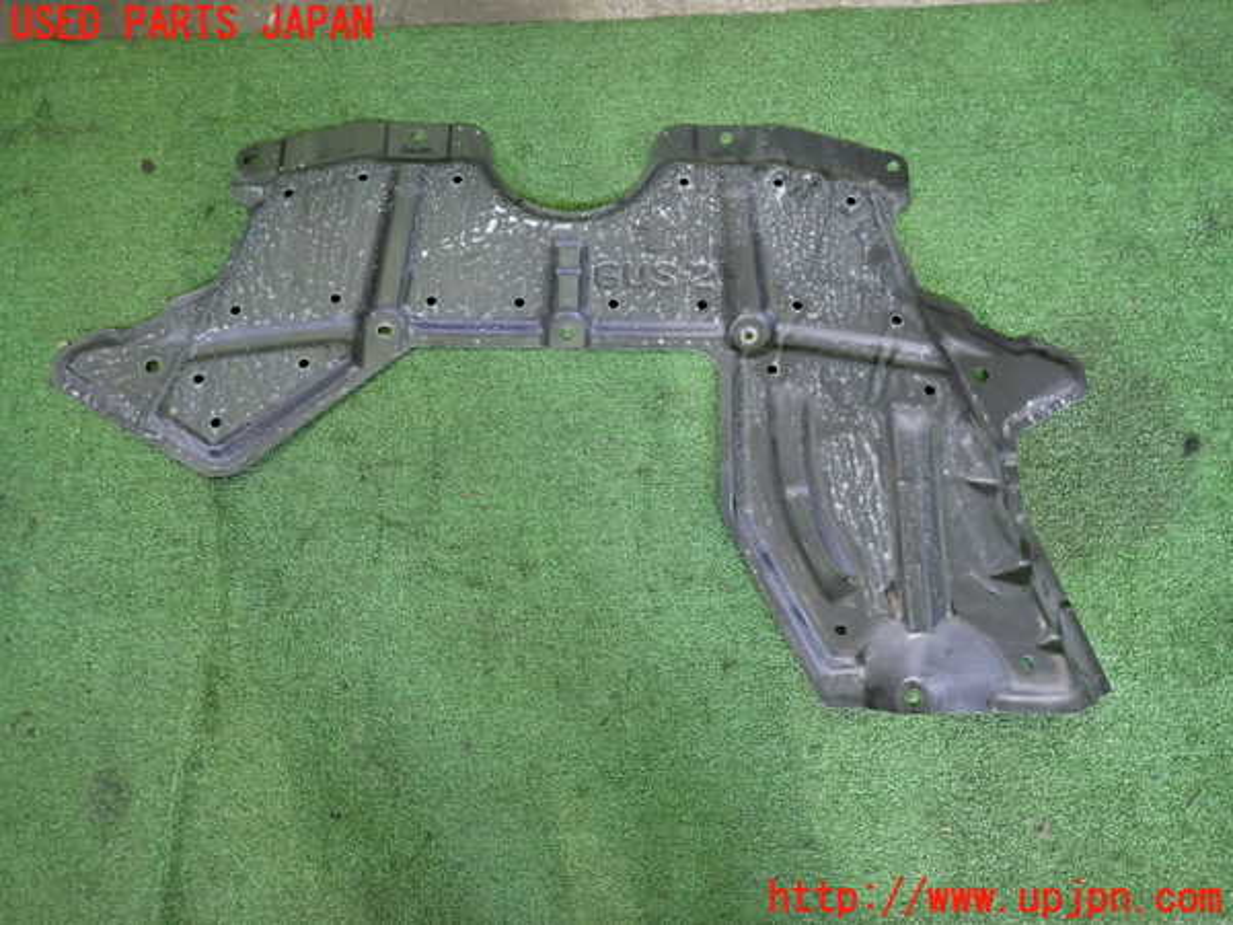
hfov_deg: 69.4
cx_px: 616
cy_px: 462
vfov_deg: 54.9
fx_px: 890
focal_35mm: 25
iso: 400
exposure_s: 1/30
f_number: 2
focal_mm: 4.5
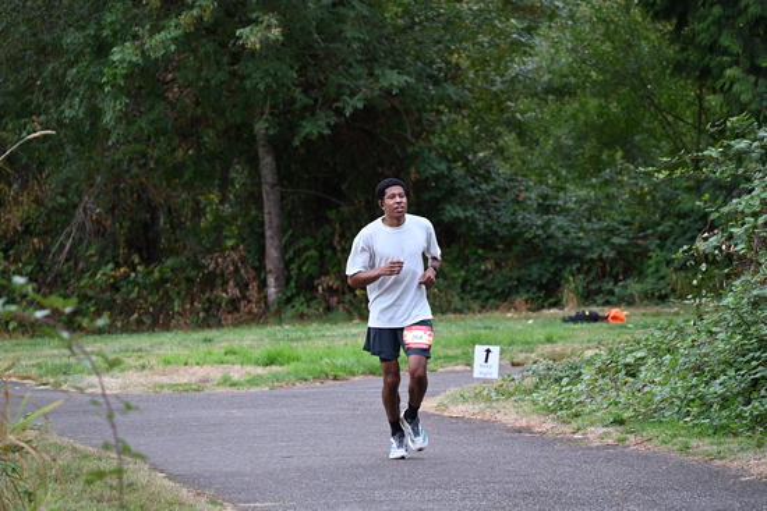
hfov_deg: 10.3
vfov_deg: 6.9
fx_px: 4262
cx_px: 384
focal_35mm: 200
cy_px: 256
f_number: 6.3
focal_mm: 200
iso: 640
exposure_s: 1/250
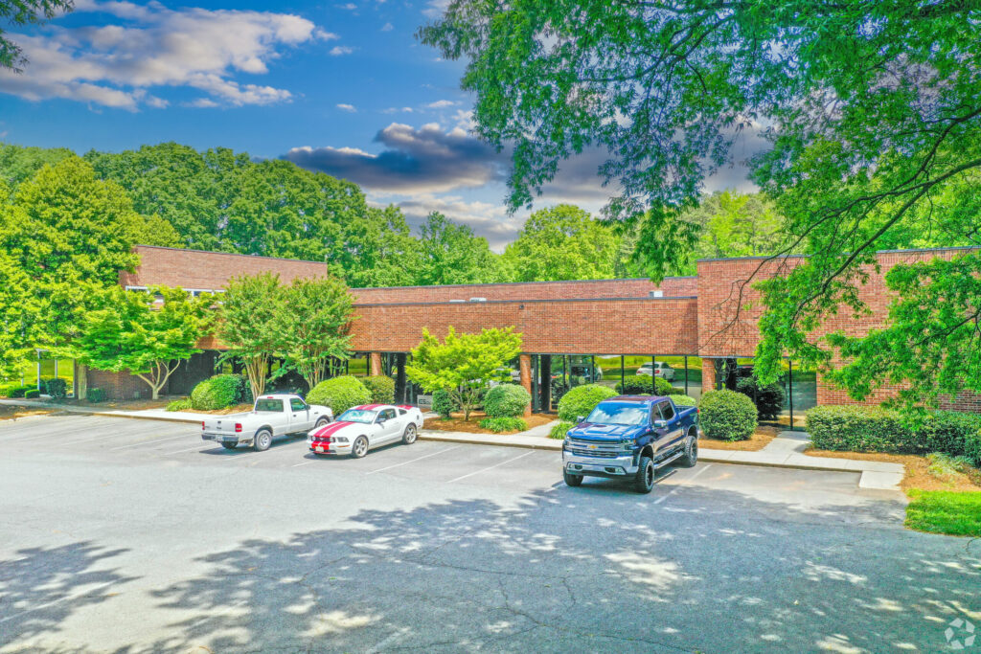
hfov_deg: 65.5
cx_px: 490
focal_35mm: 28
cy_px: 327
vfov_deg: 46.4
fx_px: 763
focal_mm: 10.26
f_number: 5
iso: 100
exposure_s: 1/240
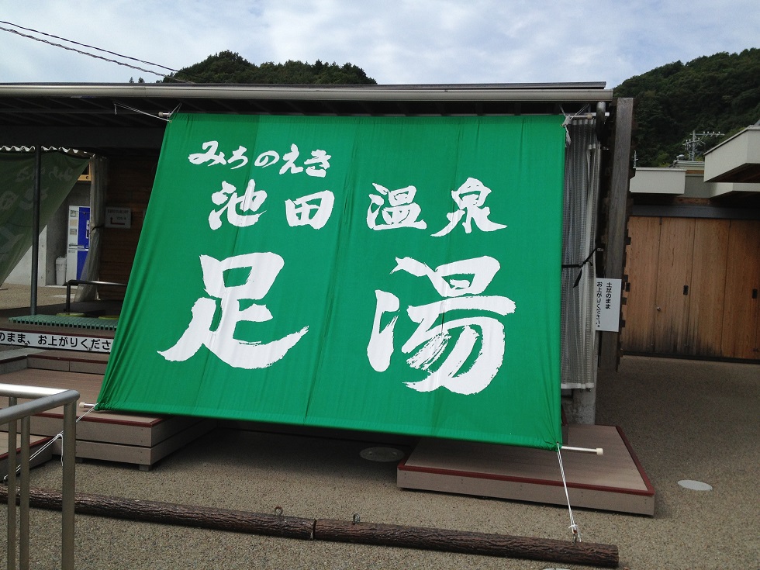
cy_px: 285
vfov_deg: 40.7
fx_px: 768
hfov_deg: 52.6
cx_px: 380
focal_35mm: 35
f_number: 2.4
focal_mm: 4.28
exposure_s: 1/2513
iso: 50
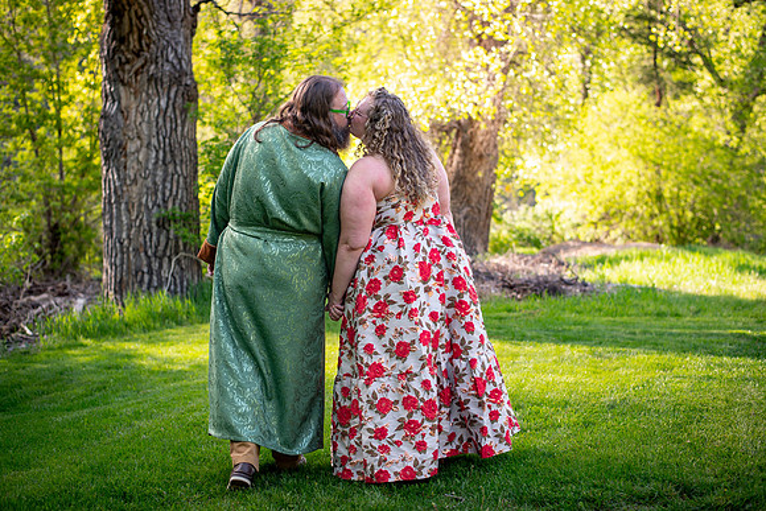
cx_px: 382
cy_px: 250
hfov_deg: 36.8
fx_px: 1153
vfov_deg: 25.0
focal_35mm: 54
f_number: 2.8
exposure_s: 1/200
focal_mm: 50
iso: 160
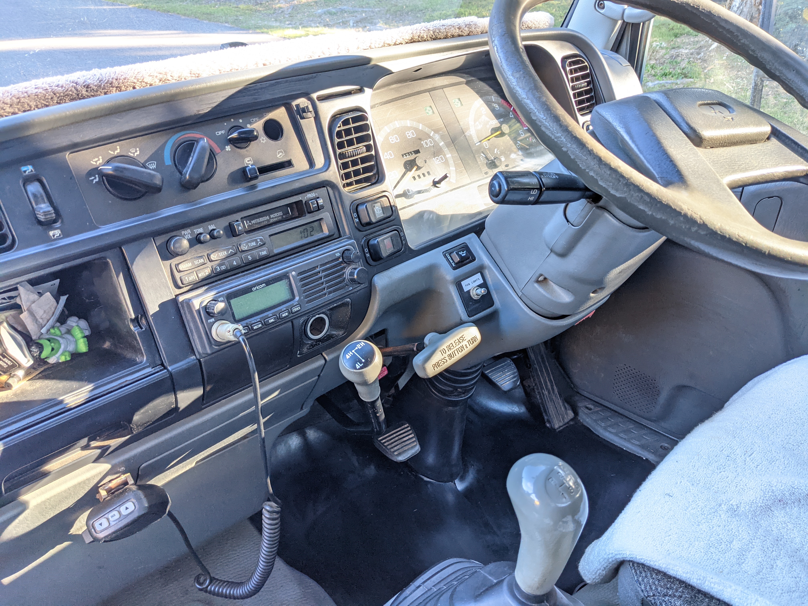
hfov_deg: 65.3
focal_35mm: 27
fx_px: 630
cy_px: 303
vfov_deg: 51.4
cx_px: 404
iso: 131
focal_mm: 4.38
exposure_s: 1/90
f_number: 1.73
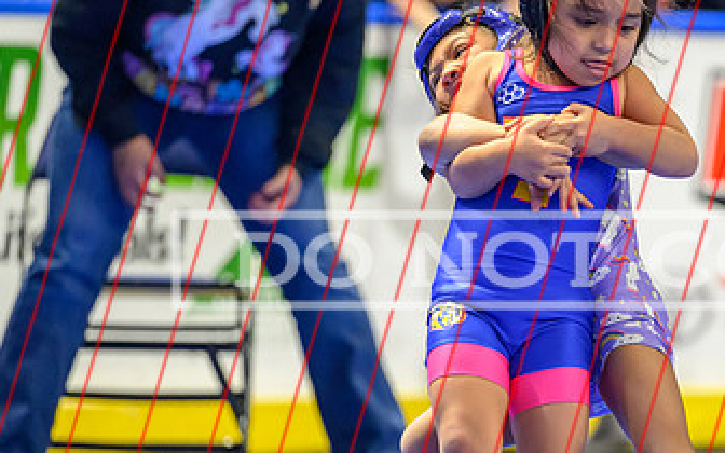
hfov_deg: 5.0
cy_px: 302
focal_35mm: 424
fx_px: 8378
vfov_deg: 3.1
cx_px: 608
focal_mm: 200
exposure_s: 1/800
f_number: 3.2
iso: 5600
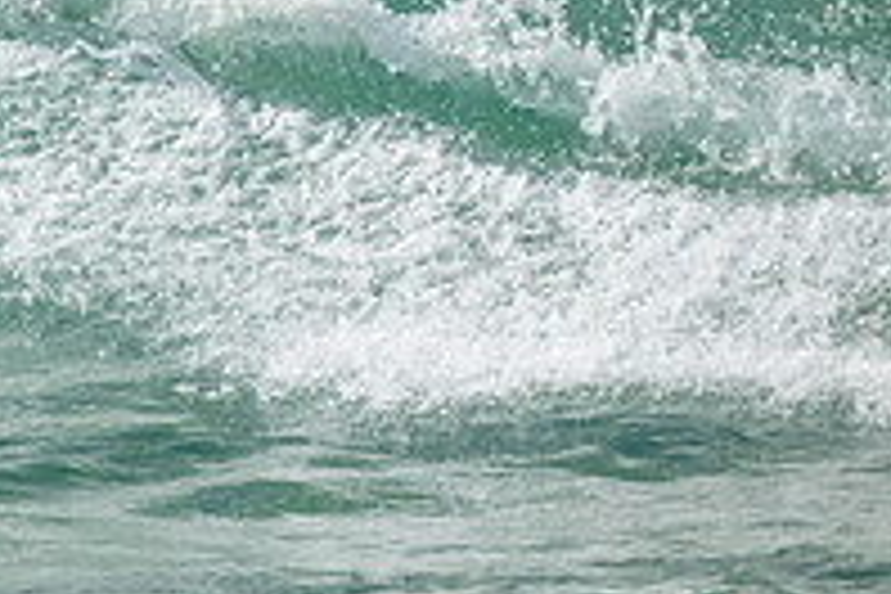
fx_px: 58084
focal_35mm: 2347
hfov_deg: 0.9
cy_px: -115
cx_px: -392
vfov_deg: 0.6
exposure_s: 1/1000
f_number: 11
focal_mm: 800
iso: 3200
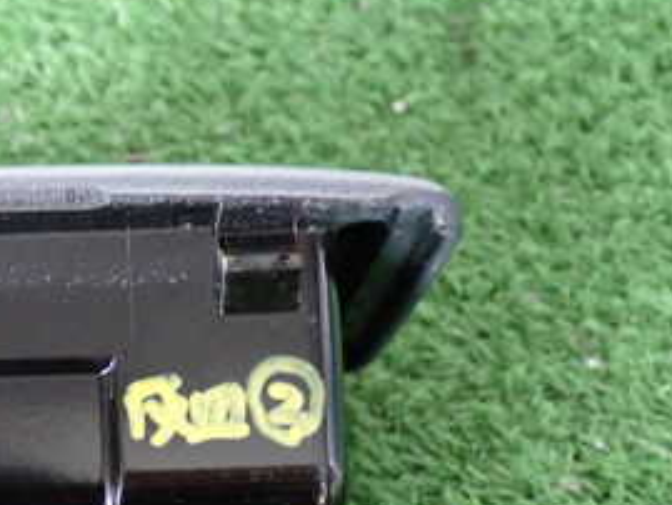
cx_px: 0
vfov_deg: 15.1
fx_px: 1903
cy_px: 365
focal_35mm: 98
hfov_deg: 19.4
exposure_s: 1/40
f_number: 2.9
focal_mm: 7.84
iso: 800
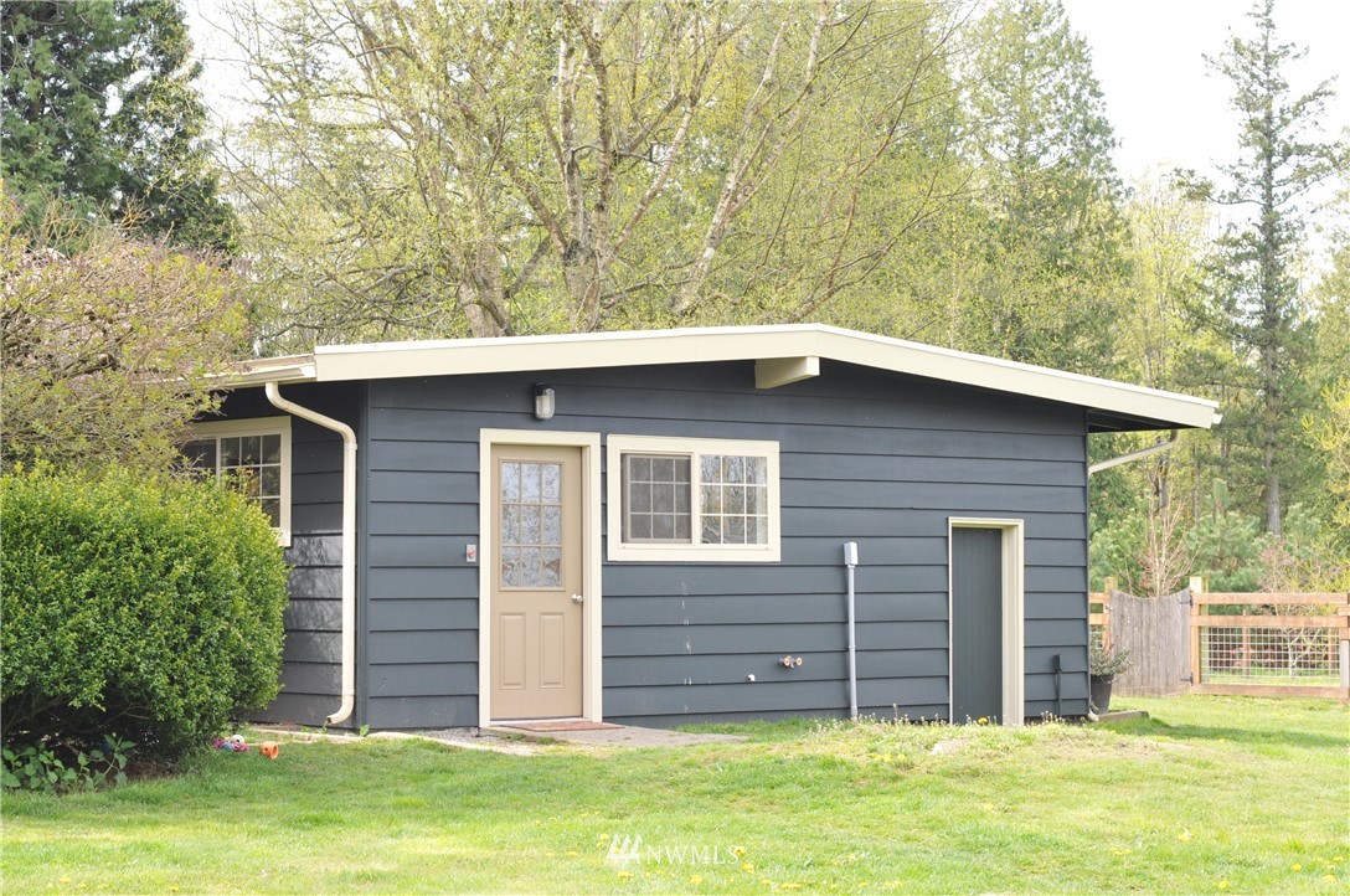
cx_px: 675
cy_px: 448
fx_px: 2808
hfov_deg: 27.0
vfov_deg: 18.1
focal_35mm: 75
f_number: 7.1
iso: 400
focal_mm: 50
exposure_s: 1/250
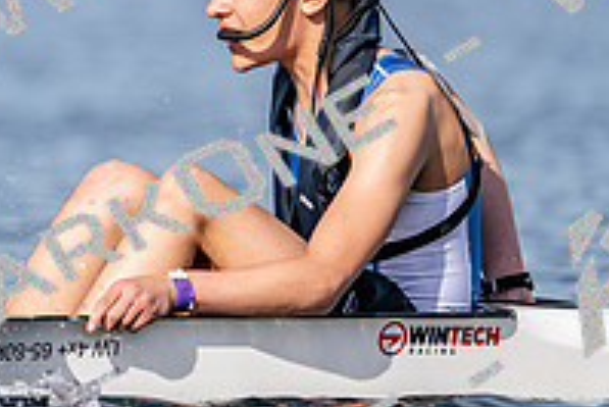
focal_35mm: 1164
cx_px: 306
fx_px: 19705
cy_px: 66
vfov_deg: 1.2
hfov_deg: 1.8
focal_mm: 400
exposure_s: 1/2500
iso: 250
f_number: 4.5
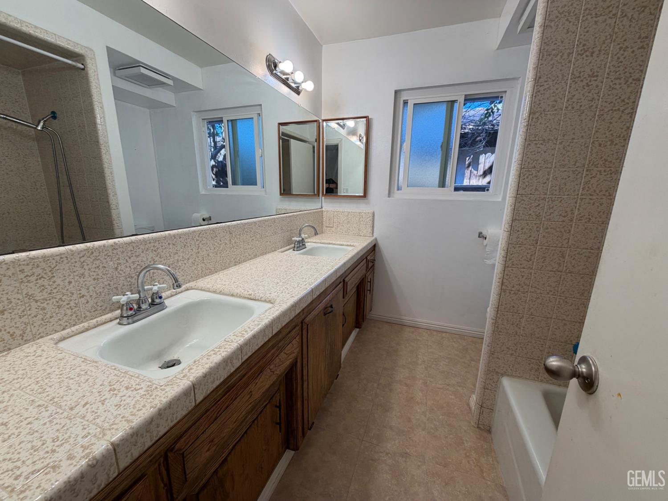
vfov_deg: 85.7
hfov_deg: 102.1
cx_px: 334
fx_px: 270
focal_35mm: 14
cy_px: 250
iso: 64
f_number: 2.2
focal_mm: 2.22
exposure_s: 1/120
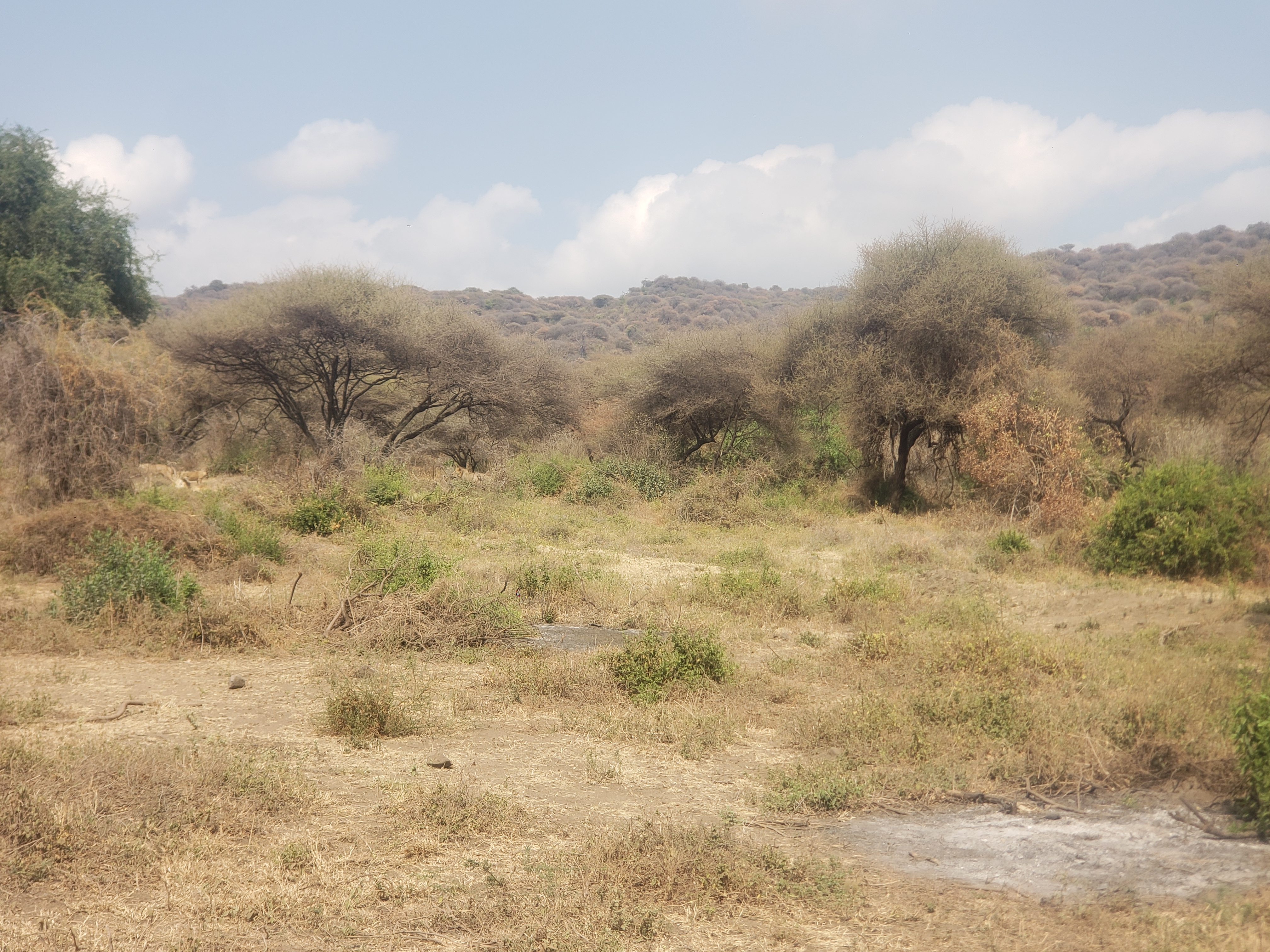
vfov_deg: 28.0
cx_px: 635
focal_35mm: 52
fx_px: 1908
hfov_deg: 36.8
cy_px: 476
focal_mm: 6
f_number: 2.4
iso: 32
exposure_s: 1/533
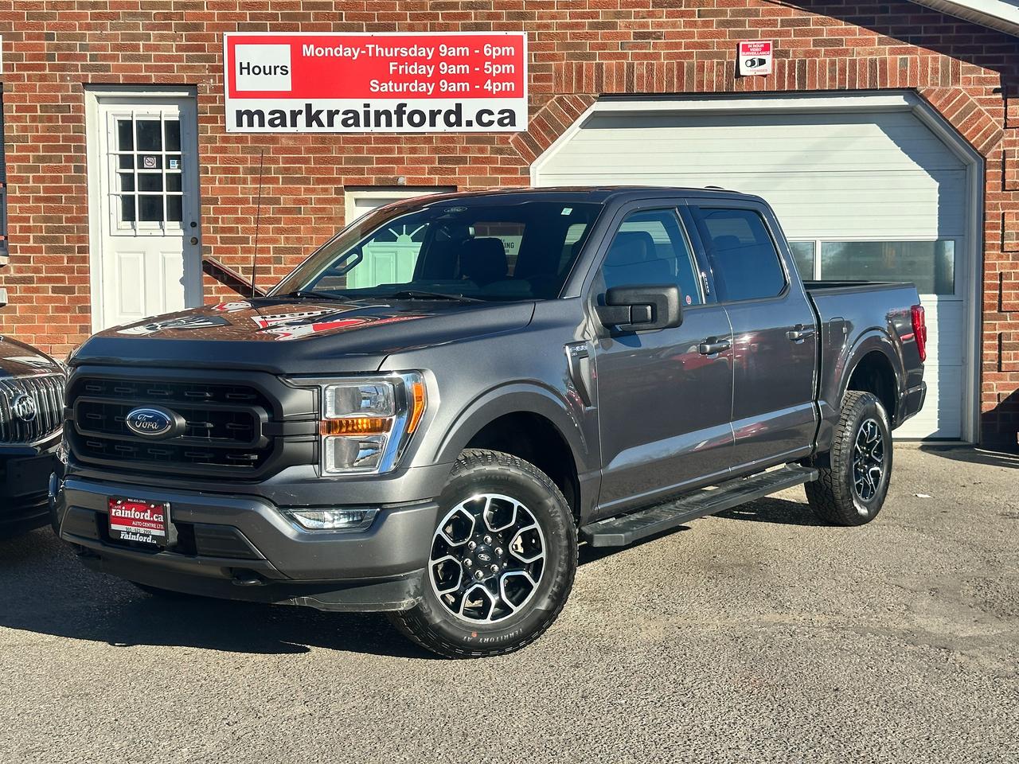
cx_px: 510
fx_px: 1413
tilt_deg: -3.4
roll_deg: +0.6
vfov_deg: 30.3
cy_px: 382
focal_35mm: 48
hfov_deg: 39.7
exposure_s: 1/3367
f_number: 1.78
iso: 64
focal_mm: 6.86
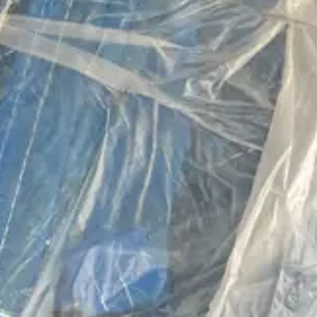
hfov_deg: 10.2
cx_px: -350
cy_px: 217
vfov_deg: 11.2
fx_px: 1616
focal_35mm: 156
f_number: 1.8
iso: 125
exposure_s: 1/50
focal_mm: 3.99
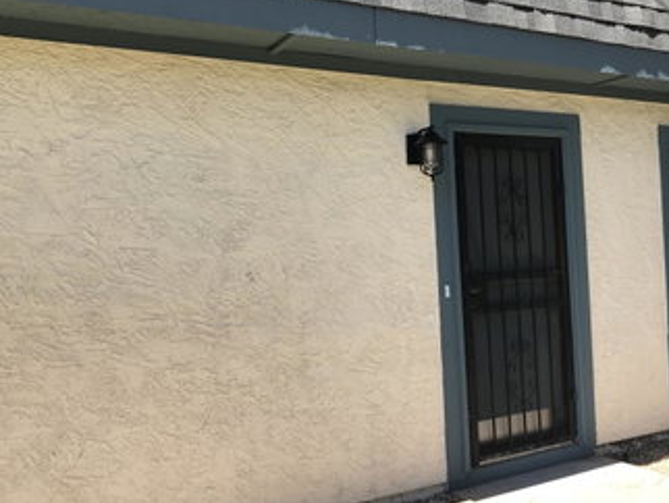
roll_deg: +2.6
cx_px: 359
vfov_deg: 38.7
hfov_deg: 50.1
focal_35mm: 37
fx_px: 716
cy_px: 239
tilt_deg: +1.6
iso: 20
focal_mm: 3.99
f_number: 1.8
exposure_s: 1/818
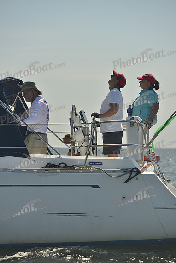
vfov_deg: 14.4
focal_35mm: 142
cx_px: 89
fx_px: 1040
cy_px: 131
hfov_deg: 9.7
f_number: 5.6
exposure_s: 1/1000
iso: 200
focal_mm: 140
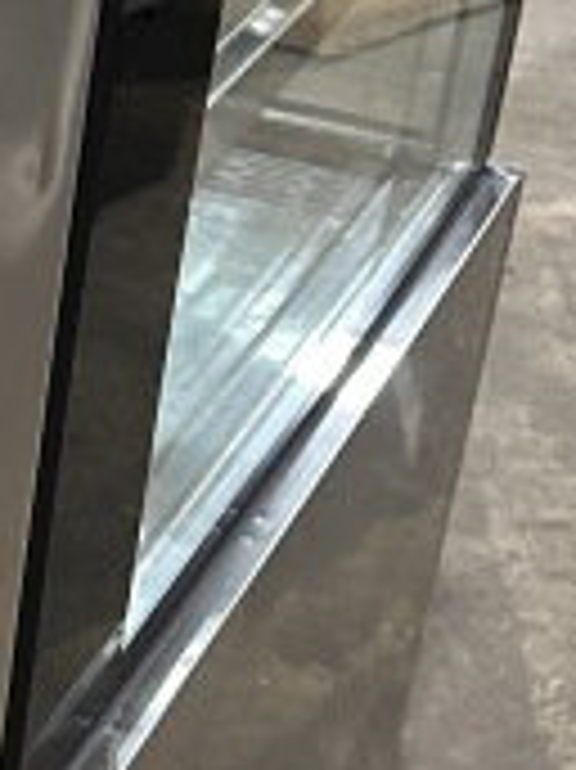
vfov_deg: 17.3
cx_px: -612
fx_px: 2532
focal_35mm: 114
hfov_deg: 11.5
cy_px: 317
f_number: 1.78
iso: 500
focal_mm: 6.86
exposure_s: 1/60
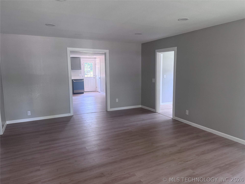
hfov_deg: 71.6
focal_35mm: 24
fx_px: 170
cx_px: 122
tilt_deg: -8.6
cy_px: 92
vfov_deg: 56.8
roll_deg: +0.3
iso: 160
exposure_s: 1/121
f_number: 1.78
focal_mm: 6.76
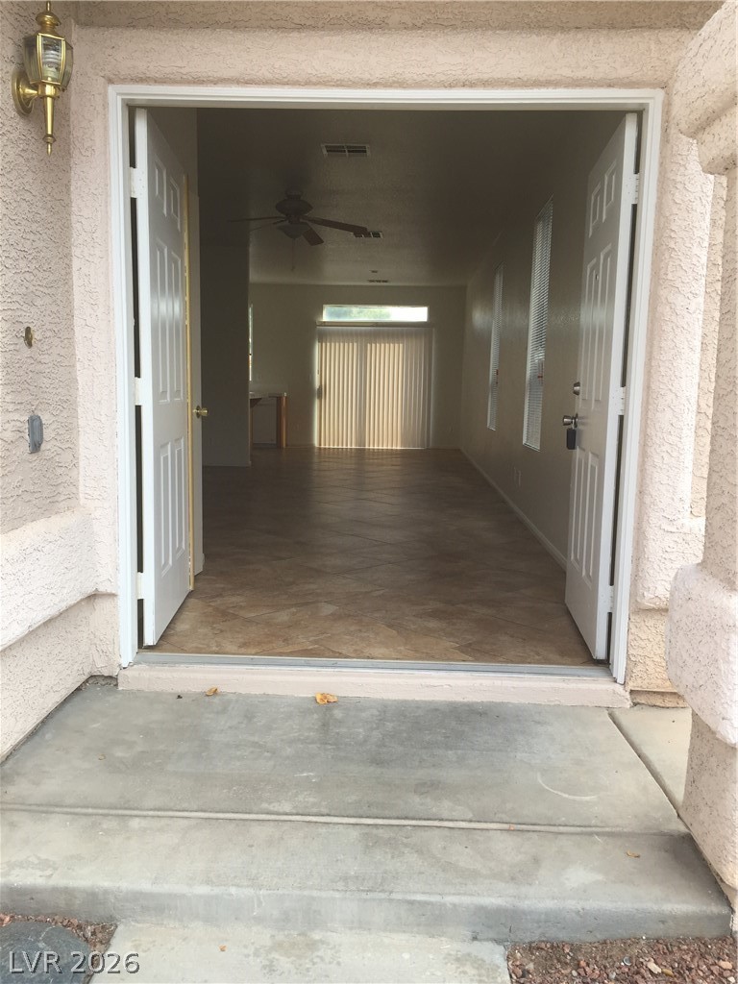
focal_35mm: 29
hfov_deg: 48.2
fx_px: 824
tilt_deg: -6.6
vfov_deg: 61.7
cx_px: 369
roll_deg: -1.2
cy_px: 492
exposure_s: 1/262
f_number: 2.2
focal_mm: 4.15
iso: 32
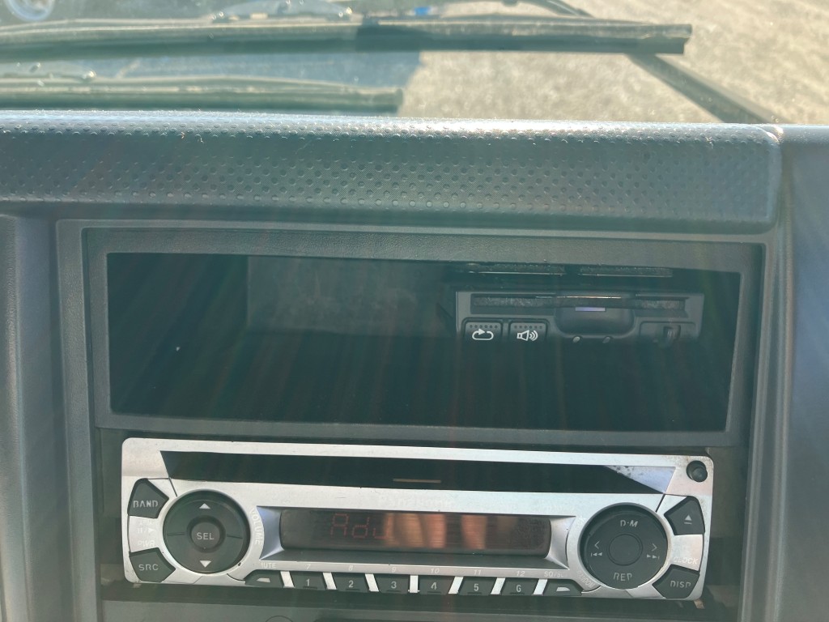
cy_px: 311
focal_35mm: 28
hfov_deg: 63.4
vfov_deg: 49.7
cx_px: 414
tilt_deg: -29.1
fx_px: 671
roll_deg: +0.9
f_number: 1.8
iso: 25
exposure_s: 1/141
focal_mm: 3.99
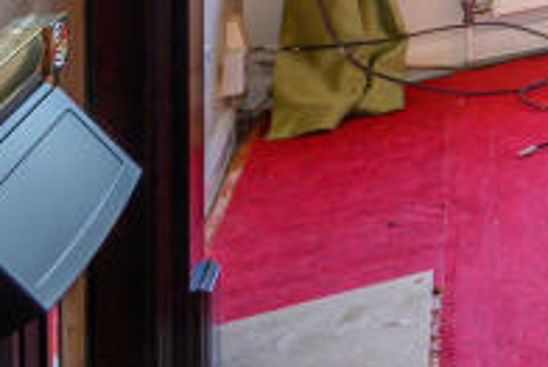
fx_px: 1112
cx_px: 1373
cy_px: -343
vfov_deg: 15.4
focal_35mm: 73
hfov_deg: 14.4
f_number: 8
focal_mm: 14
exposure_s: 1/10
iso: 500
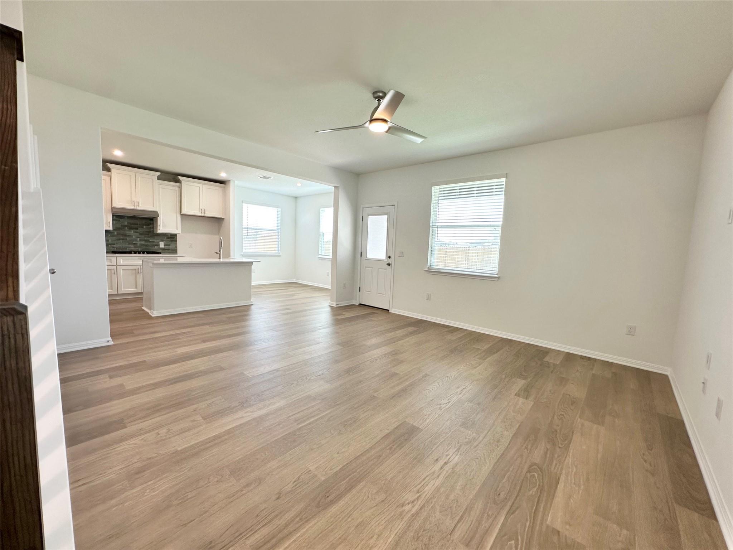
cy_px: 275
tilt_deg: -5.0
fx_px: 296
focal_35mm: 14
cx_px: 366
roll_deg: -2.7
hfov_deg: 102.1
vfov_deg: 85.7
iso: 125
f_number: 2.2
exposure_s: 1/120
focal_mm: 2.22
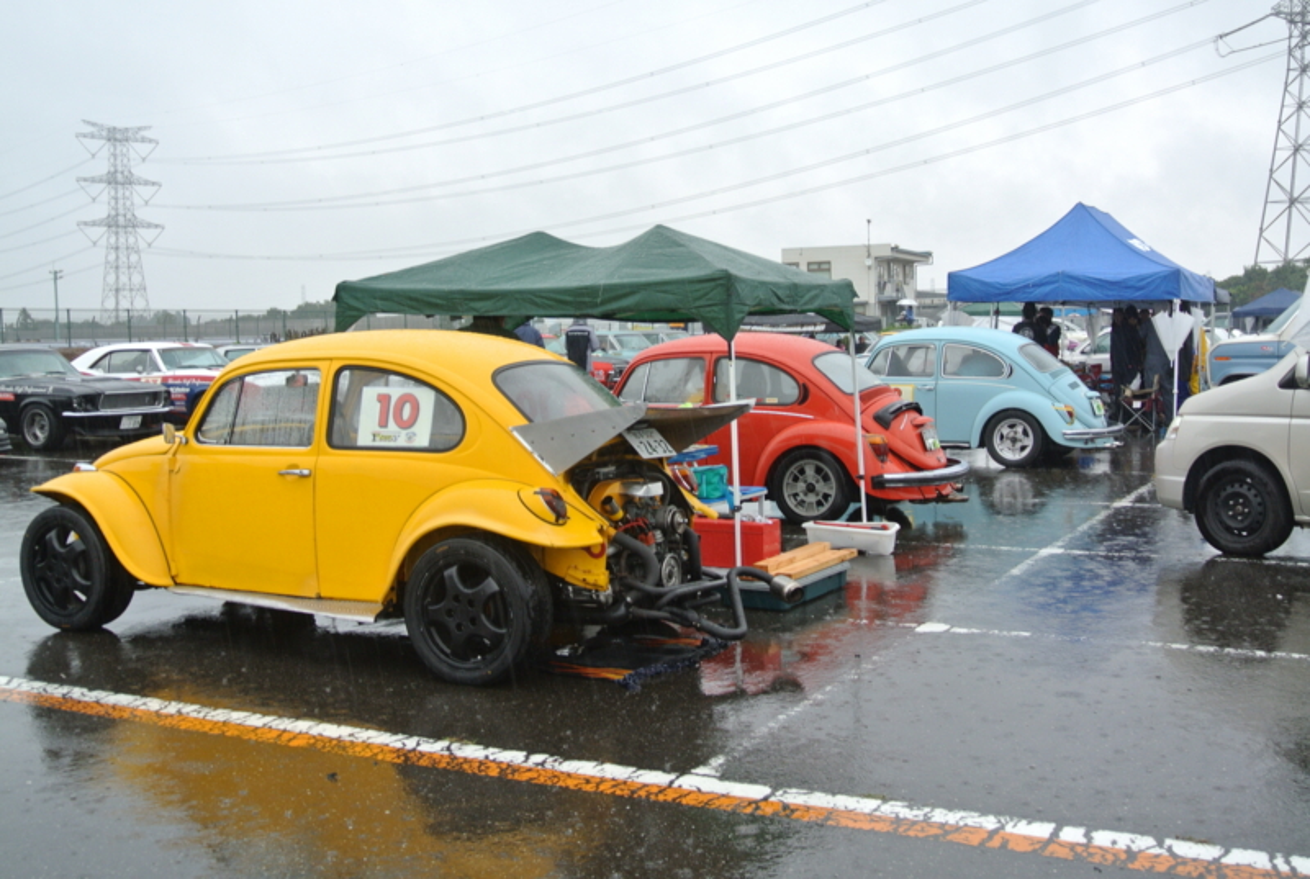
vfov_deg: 33.6
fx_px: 1459
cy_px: 440
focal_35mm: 40
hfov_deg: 48.4
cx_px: 655
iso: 200
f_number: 4.2
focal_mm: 15.1
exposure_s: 1/100
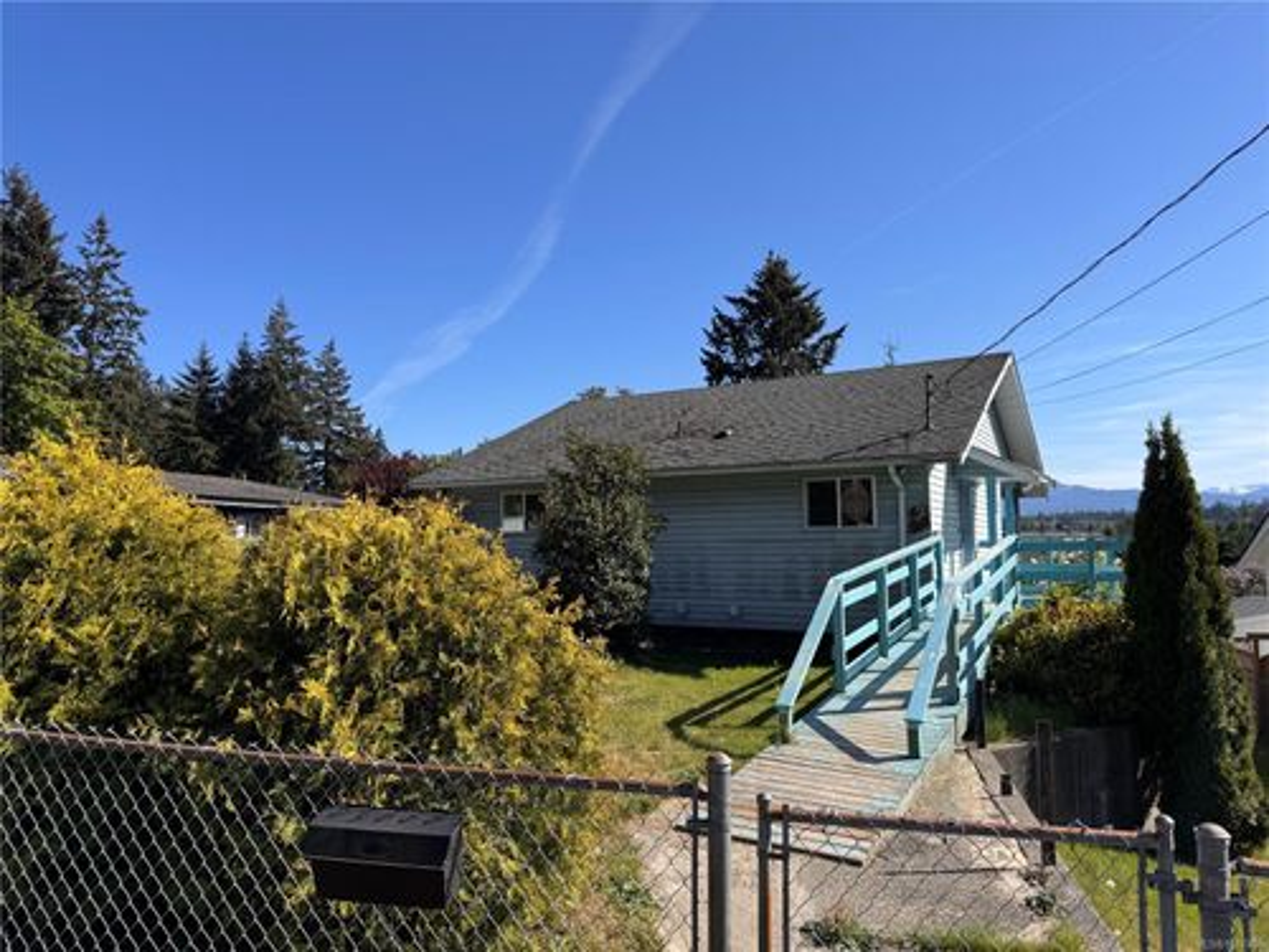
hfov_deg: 71.6
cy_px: 476
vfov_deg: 56.8
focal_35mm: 24
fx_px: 880
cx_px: 634
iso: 80
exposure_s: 1/3802
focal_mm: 6.76
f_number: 1.78
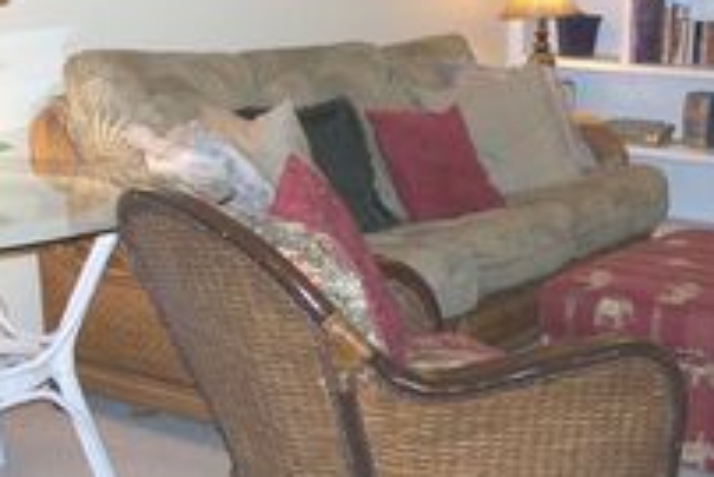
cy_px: 212
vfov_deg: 19.5
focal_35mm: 70
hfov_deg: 28.8
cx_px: 392
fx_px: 1389
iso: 200
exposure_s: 1/60
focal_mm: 7.8
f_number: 2.8
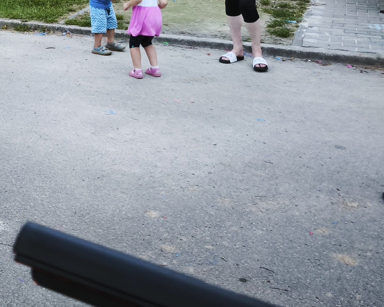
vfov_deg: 21.6
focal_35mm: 65
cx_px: -7
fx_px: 739
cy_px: -73
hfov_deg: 27.4
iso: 320
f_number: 1.7
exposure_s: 1/100
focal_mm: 5.35
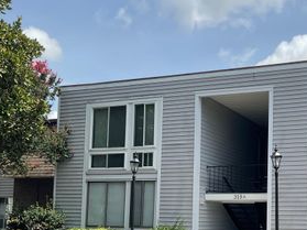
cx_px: 262
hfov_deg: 35.2
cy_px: 188
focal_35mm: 52
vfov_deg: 27.4
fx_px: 461
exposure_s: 1/1490
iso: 16
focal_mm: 3
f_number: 1.8
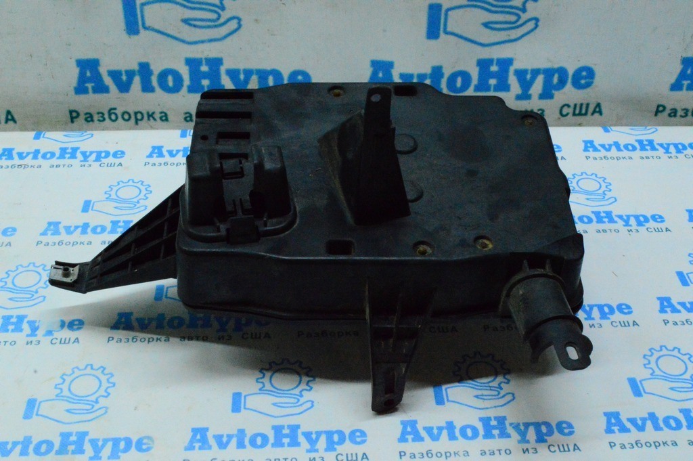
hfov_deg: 38.9
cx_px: 346
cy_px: 230
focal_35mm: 51
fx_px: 981
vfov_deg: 26.4
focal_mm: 34
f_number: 29
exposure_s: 1/80
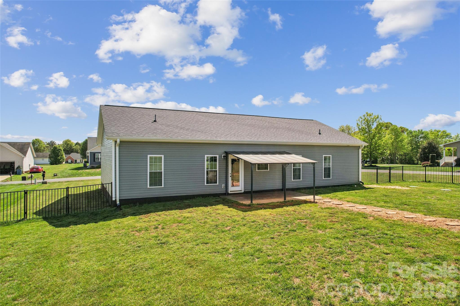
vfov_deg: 57.2
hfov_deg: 78.6
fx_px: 281
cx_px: 230
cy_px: 153
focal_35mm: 22
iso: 100
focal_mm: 8.4
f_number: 2.8
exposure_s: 1/350
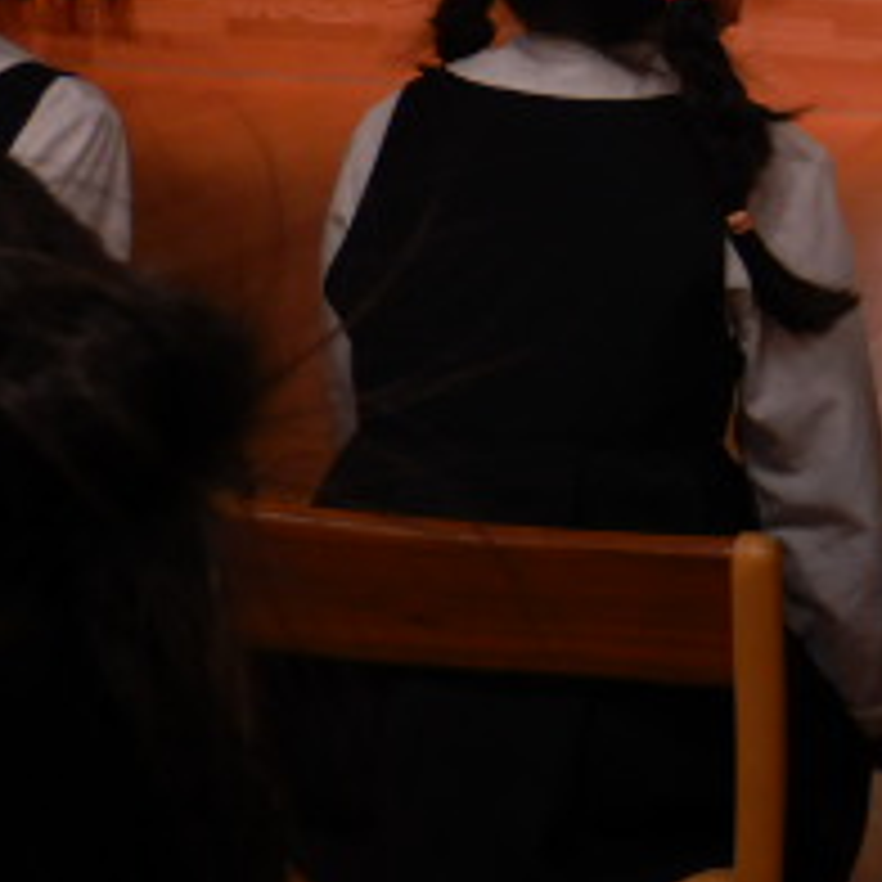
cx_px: 1359
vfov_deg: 13.4
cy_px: -162
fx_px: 3661
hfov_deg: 12.9
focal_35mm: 127
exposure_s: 1/30
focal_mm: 7.8
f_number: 4.3
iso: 125
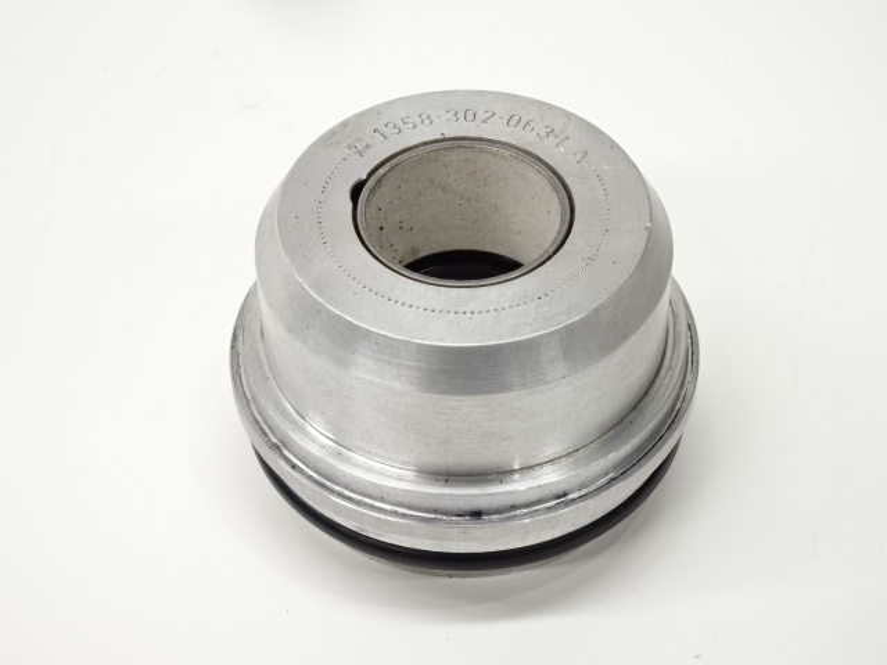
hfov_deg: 24.4
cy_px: 332
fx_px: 2050
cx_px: 444
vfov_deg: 18.4
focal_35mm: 80
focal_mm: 13.69
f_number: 5
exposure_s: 1/80
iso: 400
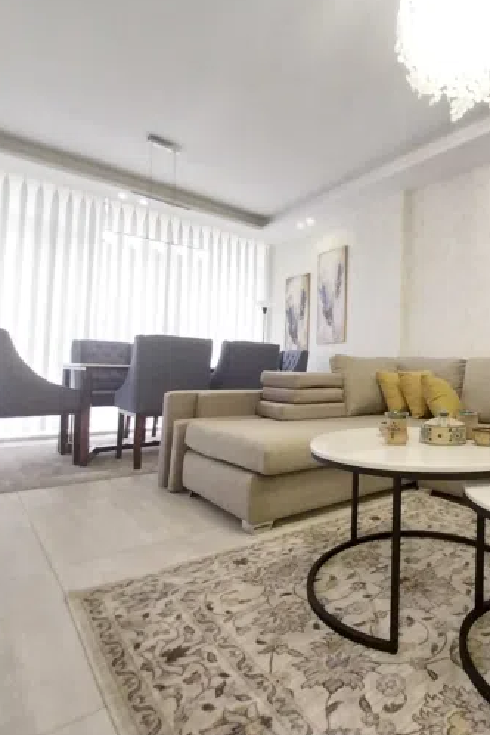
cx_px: 409
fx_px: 388
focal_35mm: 19
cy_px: 353
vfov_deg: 86.9
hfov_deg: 58.3
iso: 160
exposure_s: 1/33
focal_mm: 1.3
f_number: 2.2
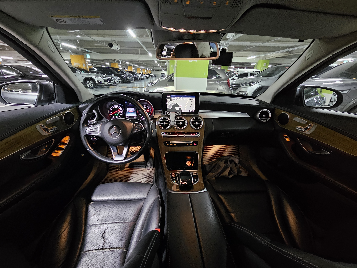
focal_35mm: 13
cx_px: 178
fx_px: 134
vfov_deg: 89.9
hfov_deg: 106.2
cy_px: 134
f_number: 2.2
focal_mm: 2.2
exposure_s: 1/26.3
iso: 1250
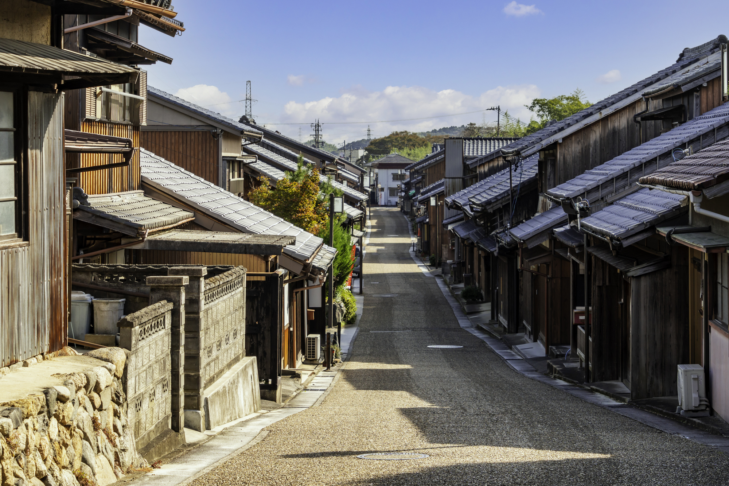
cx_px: 364
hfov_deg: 22.3
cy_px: 243
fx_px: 1853
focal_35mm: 92
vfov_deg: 14.9
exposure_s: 1/200
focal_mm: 61
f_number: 8
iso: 160
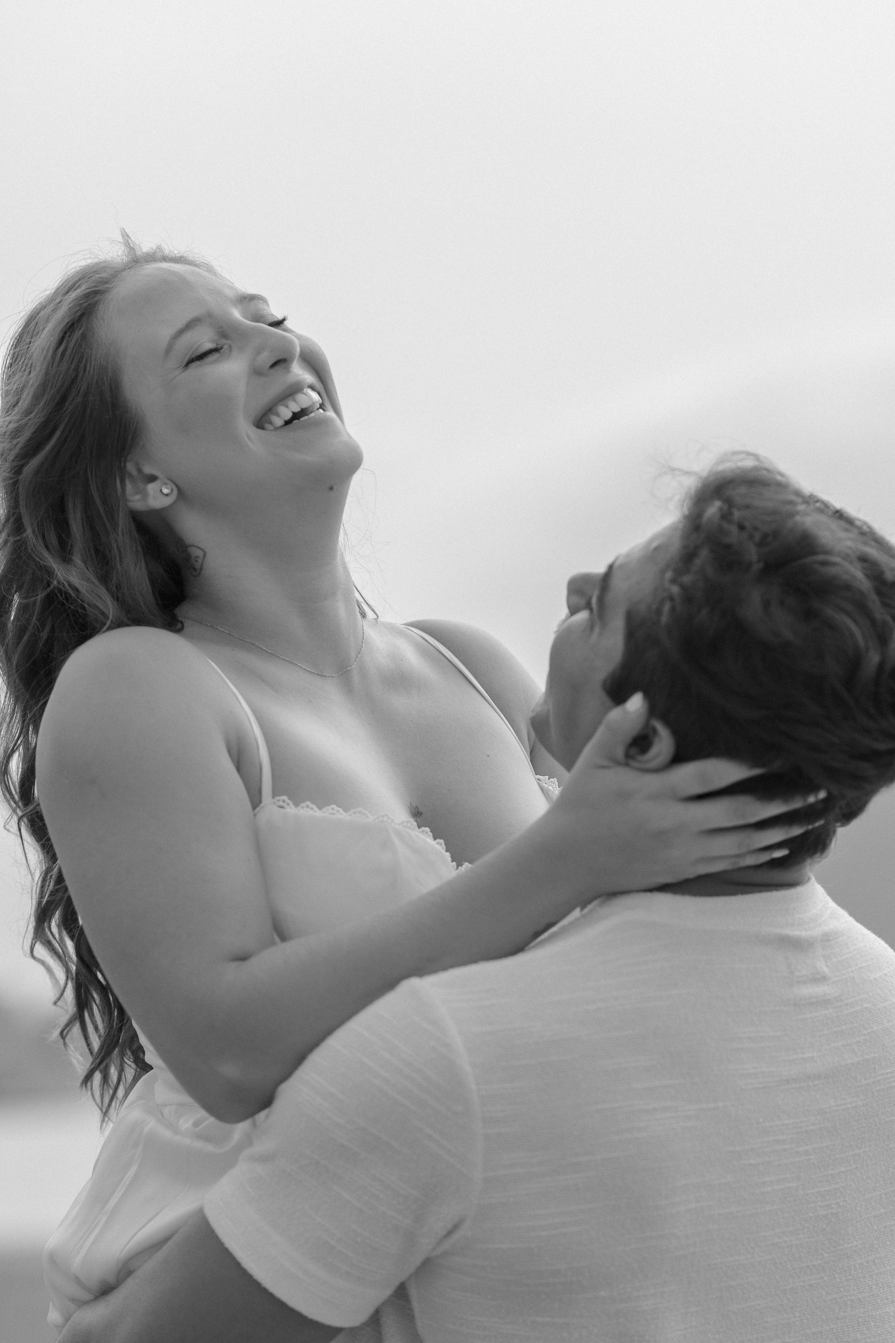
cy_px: 672
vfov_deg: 16.1
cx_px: 448
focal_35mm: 128
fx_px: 4754
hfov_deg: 10.8
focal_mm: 85
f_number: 2.5
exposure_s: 1/800
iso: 100
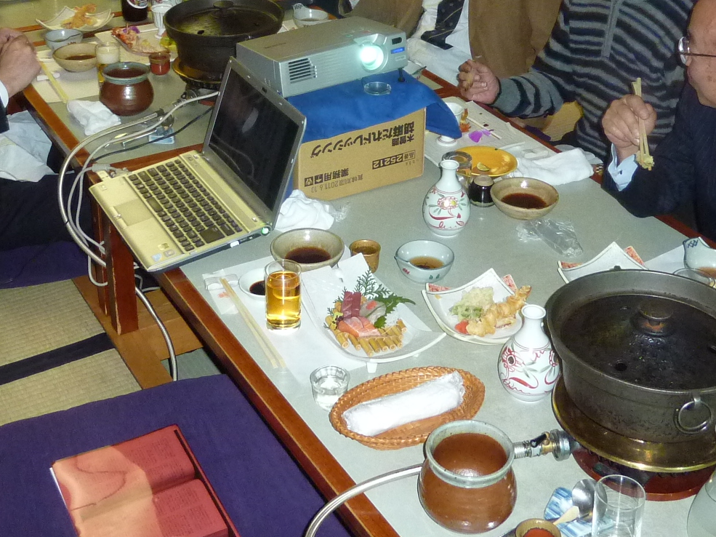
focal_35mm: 52
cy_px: 22
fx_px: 1075
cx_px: 344
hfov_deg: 36.8
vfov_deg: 26.7
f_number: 3.3
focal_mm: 4.1
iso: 320
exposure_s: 1/30
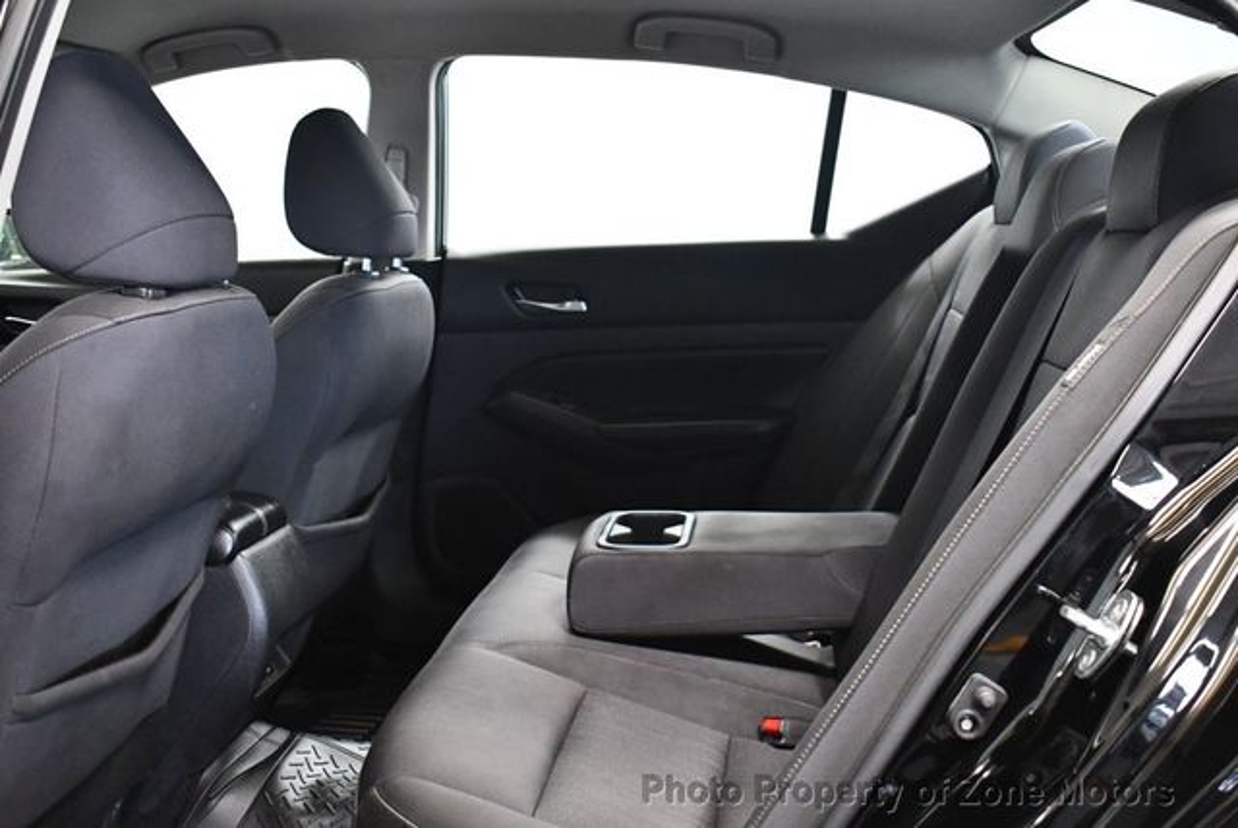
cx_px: 619
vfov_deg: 33.5
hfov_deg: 48.4
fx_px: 1377
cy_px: 414
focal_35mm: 40
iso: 3600
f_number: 3.8
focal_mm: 20
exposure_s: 1/60
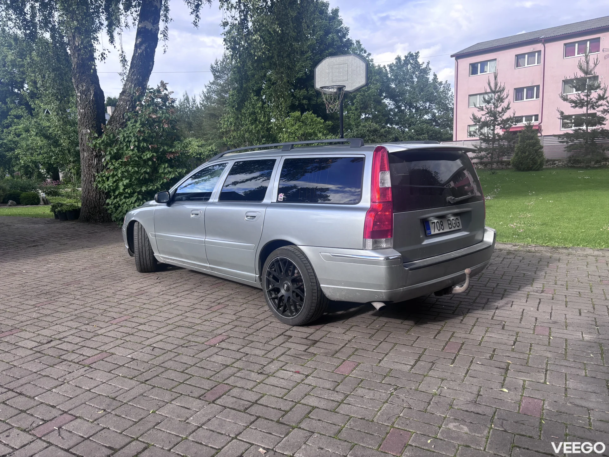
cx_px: 304
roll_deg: +1.1
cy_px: 228
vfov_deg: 53.1
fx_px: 457
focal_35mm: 26
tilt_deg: -7.2
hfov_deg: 67.3
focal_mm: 5.96
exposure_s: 1/818
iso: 50
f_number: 1.6
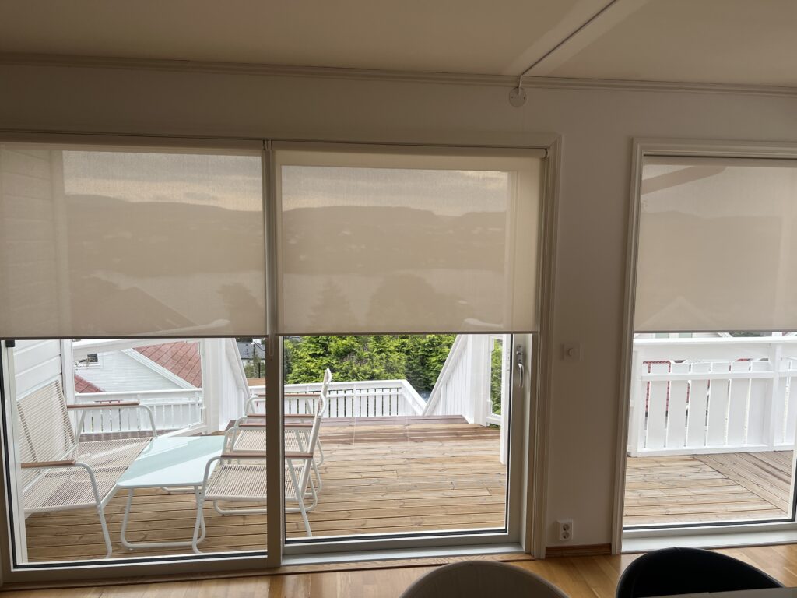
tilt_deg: -6.8
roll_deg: -0.8
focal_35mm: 26
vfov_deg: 53.1
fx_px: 599
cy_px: 299
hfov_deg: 67.3
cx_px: 398
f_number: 1.5
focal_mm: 5.7
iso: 50
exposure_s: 1/544
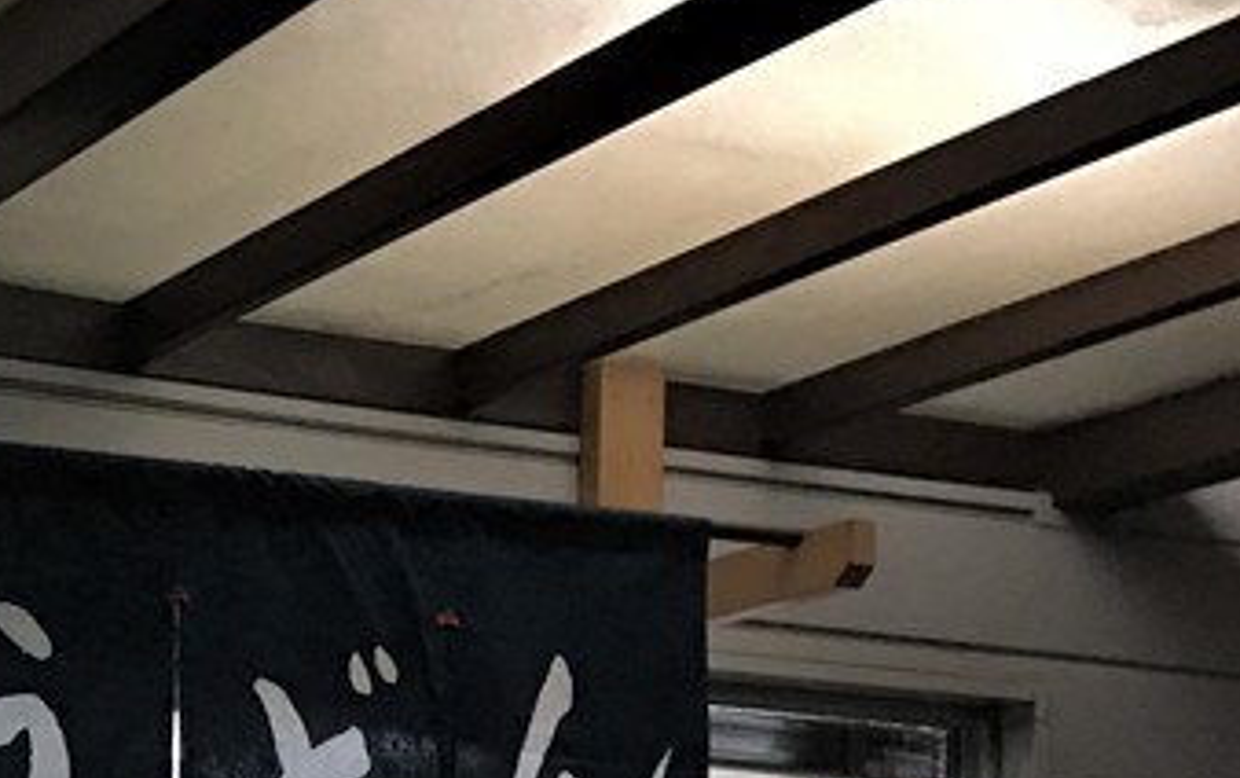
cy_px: 1178
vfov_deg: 13.3
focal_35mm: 93
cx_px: -462
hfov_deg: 20.1
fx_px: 3146
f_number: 2.2
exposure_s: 1/15
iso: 100
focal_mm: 4.15
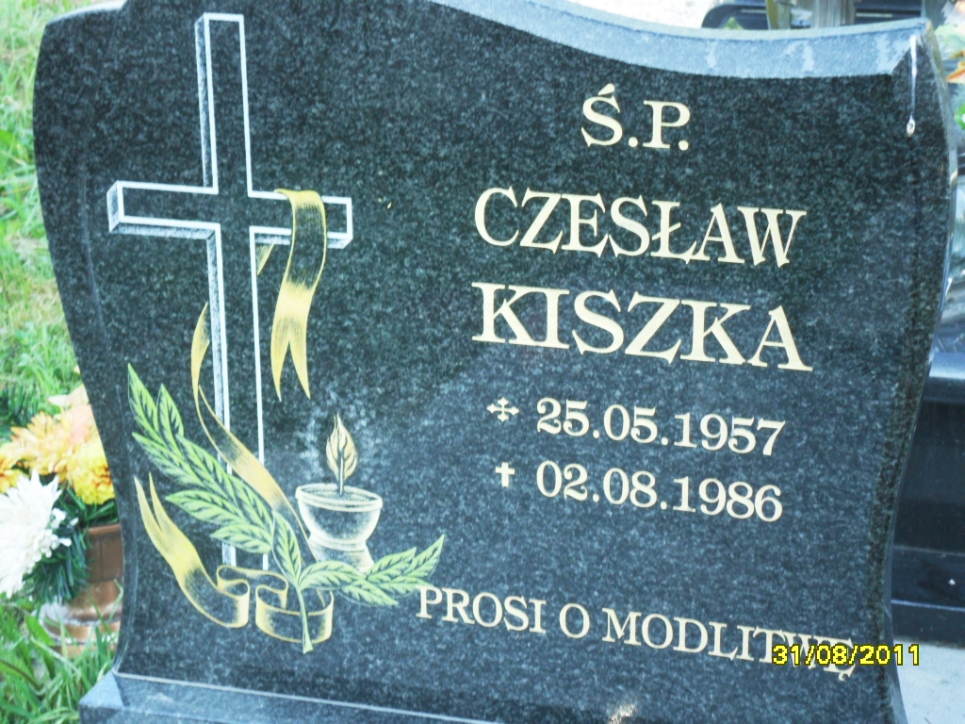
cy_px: 362
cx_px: 482
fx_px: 2397
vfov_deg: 17.2
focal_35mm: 86
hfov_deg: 22.8
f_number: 4.3
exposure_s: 1/60
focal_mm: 15.4
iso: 160
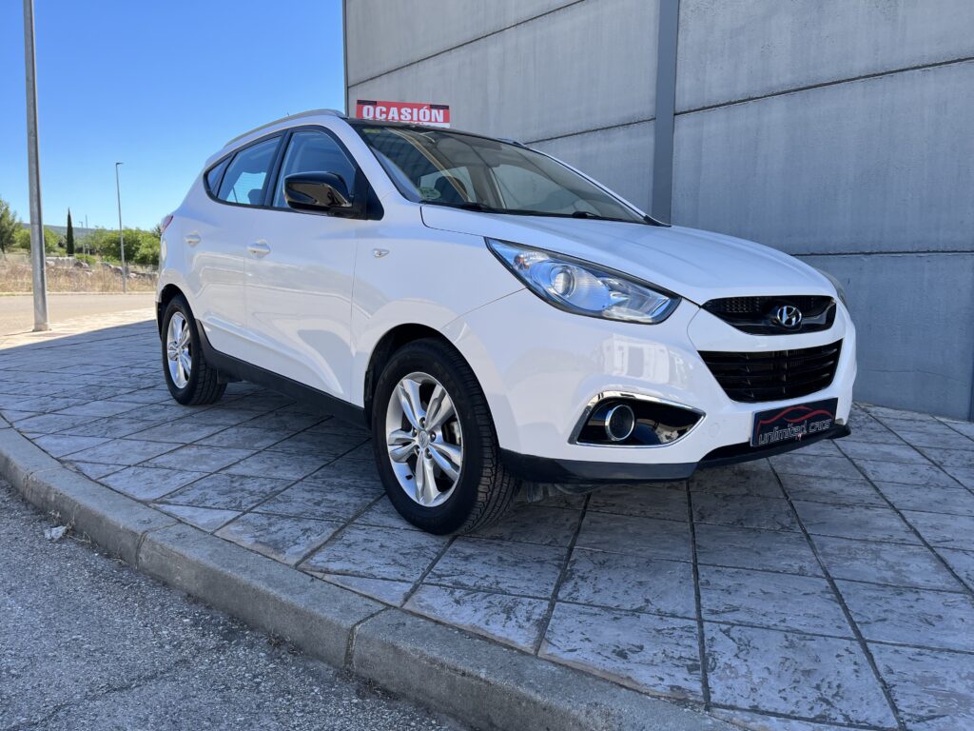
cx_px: 487
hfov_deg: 67.3
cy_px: 366
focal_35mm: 26
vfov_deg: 53.1
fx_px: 732
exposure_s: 1/1279
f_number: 1.6
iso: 50
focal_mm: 5.1
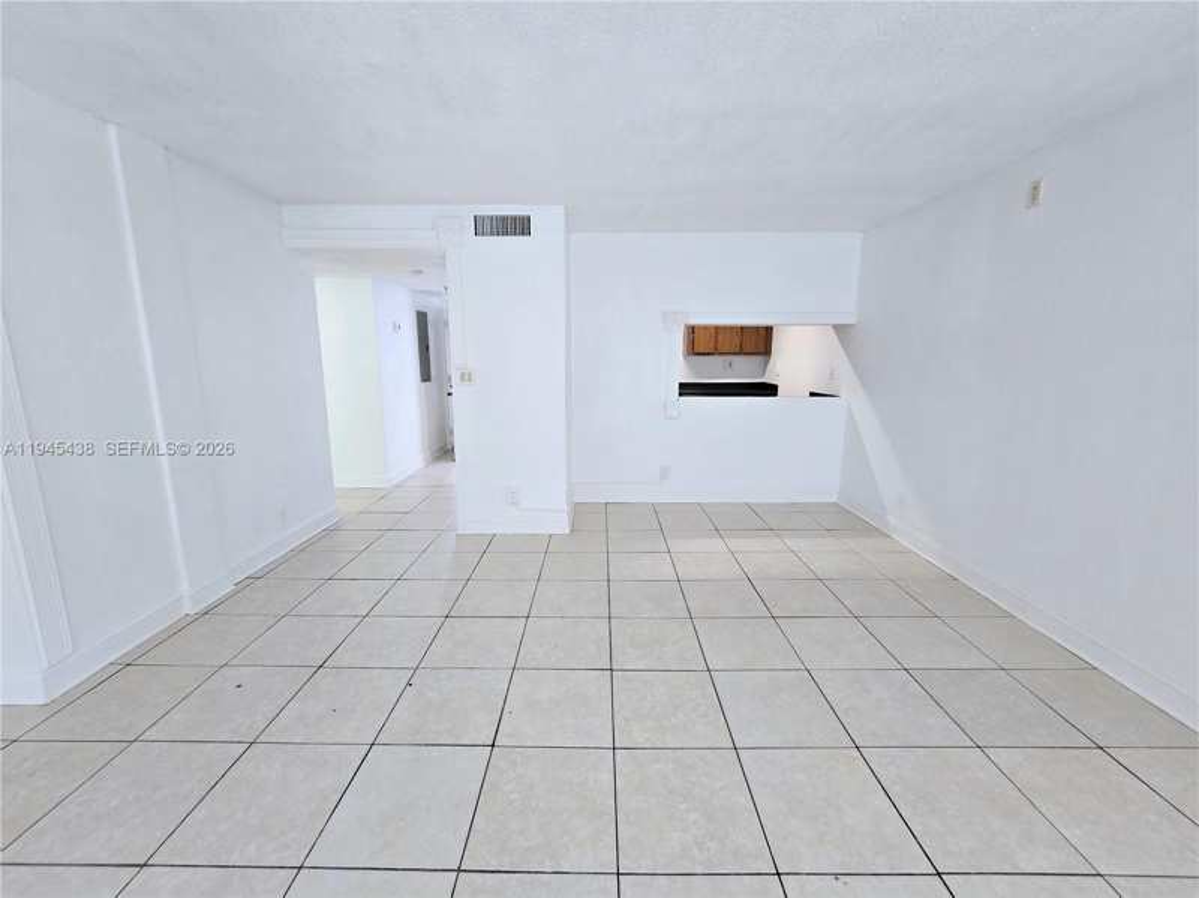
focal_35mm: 13
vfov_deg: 89.9
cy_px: 449
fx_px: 450
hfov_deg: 106.2
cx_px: 600
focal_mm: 2.2
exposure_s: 1/60
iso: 160
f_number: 2.2
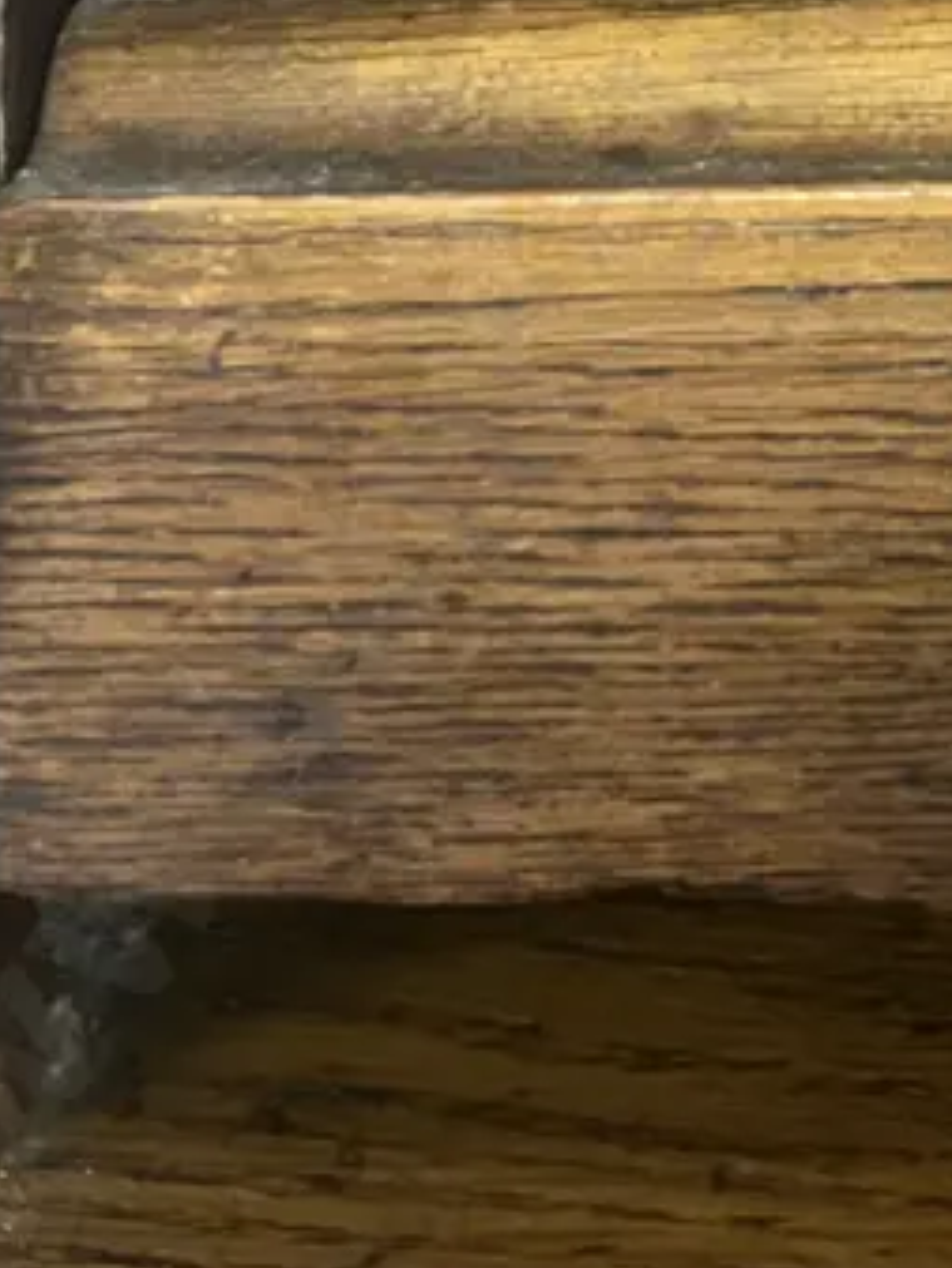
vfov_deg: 20.9
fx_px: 3115
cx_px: 1095
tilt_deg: -17.7
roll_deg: +2.6
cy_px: -376
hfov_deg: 16.7
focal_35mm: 85
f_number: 1.8
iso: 320
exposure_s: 1/50
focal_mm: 3.99
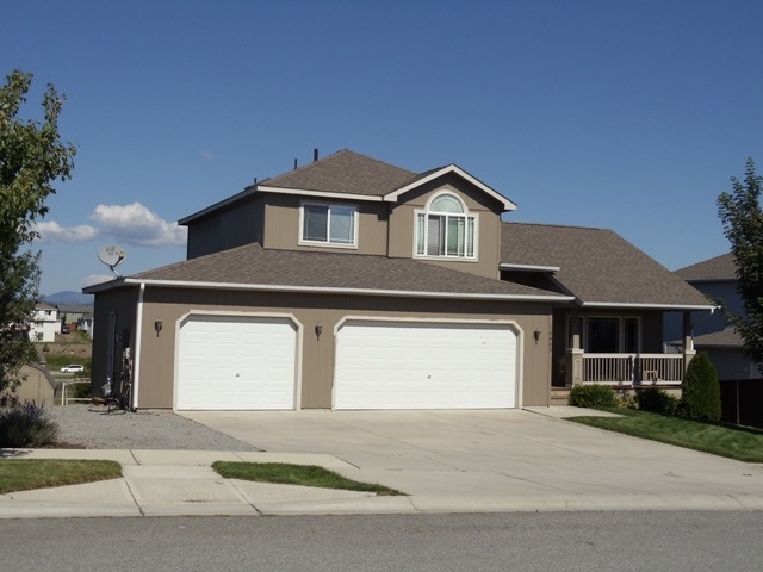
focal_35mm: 61
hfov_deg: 31.7
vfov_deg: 24.0
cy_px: 286
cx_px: 382
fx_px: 1345
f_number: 8.1
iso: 100
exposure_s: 1/500
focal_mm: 8.3
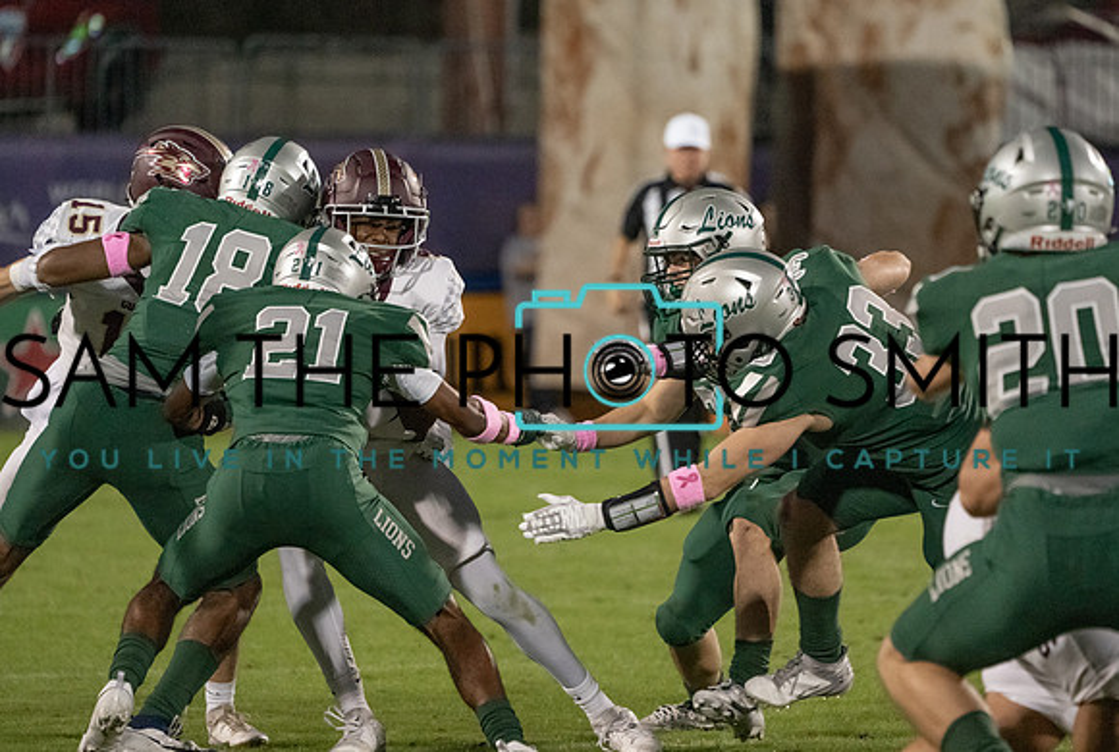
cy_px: 351
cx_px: 603
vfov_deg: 3.7
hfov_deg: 5.6
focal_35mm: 369
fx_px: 11496
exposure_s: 1/1250
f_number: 5.6
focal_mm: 330
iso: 8000
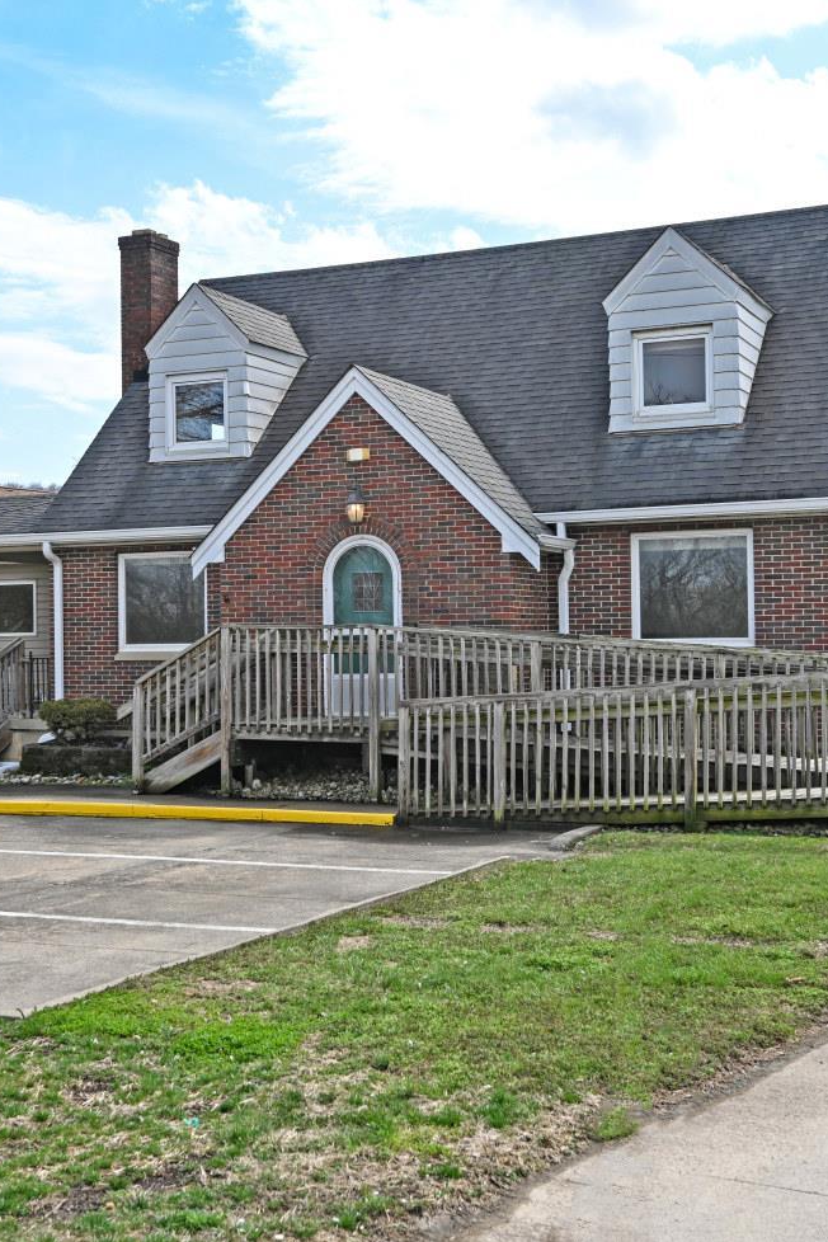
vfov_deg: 42.7
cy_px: 612
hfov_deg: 29.2
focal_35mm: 46
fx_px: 1587
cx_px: 366
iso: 100
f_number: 7.1
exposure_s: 1/400
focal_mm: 30
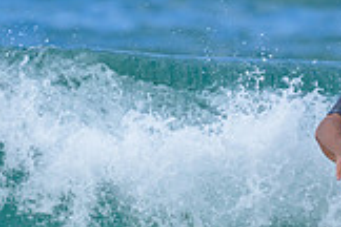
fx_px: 30347
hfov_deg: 0.6
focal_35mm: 3204
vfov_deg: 0.4
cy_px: 271
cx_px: 243
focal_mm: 800
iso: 640
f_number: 6.3
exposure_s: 1/2000
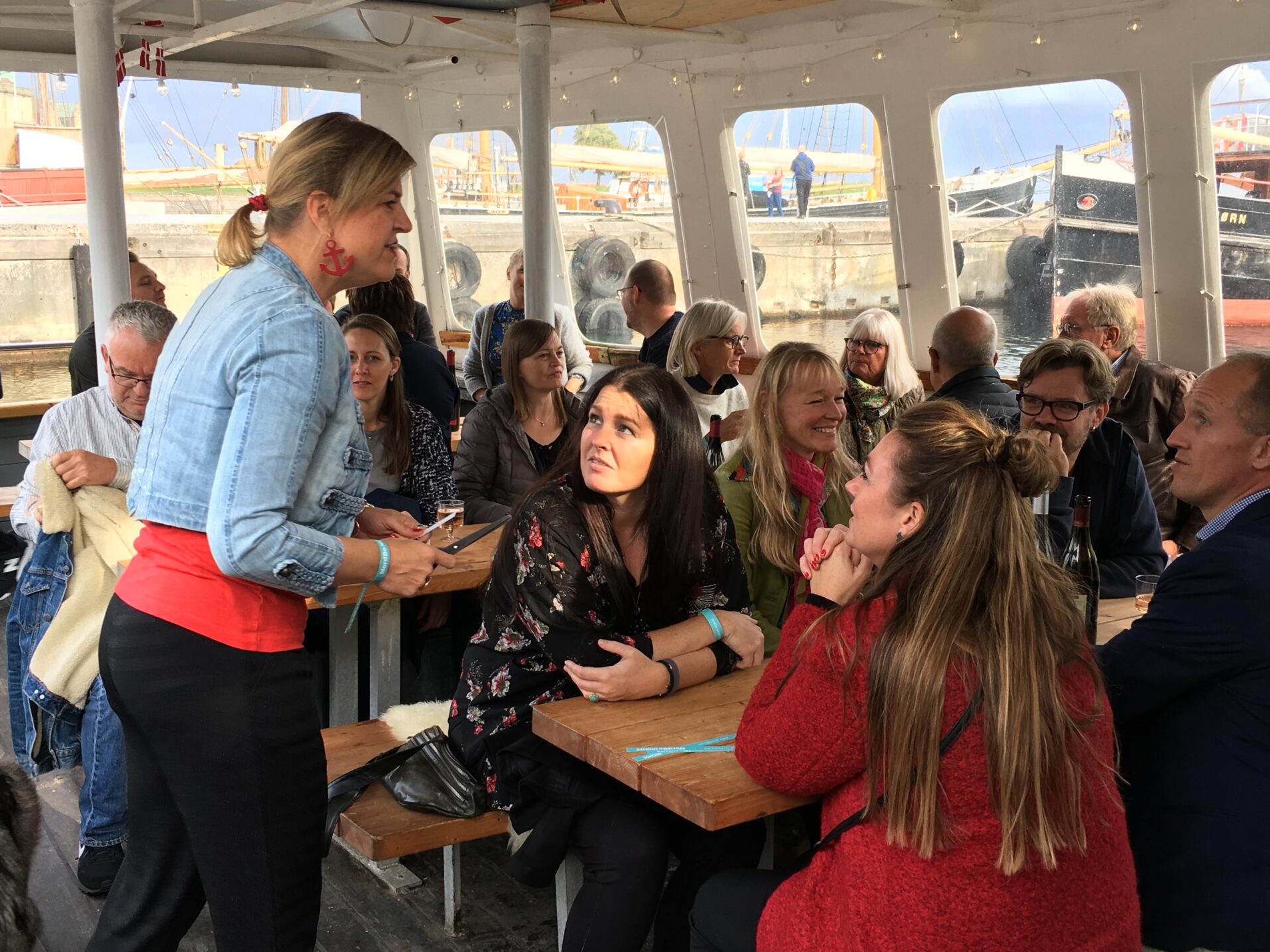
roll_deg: +0.5
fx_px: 1431
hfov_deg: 47.9
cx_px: 628
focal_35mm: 39
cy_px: 449
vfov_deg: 36.8
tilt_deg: -8.9
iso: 25
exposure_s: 1/124
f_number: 2.2
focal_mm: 4.15
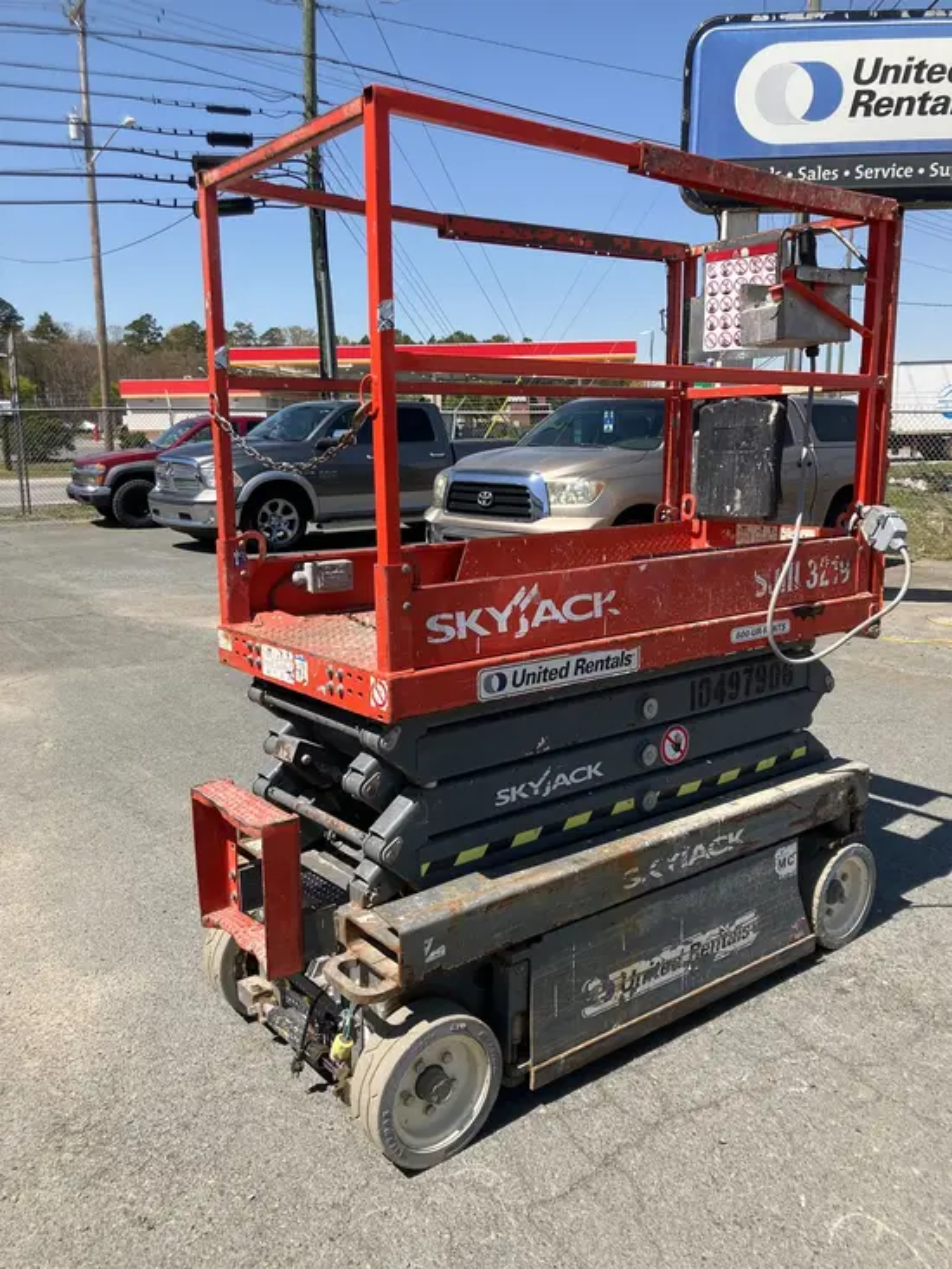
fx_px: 1026
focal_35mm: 28
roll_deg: +1.4
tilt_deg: -11.0
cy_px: 634
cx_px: 476
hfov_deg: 49.8
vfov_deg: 63.4
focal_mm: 3.99
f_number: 1.8
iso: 32
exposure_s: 1/1799
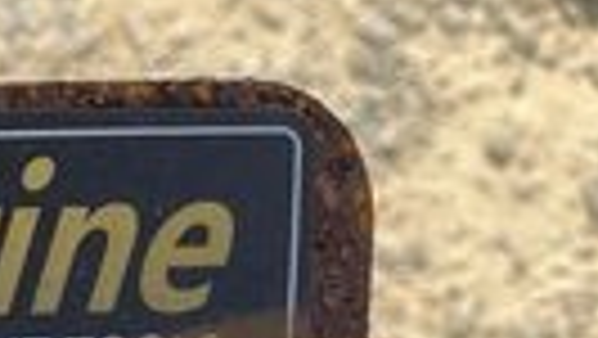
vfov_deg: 12.0
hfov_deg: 19.6
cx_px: -288
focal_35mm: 95
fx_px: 1507
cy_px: 545
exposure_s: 1/962
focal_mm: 3
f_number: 1.8
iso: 25
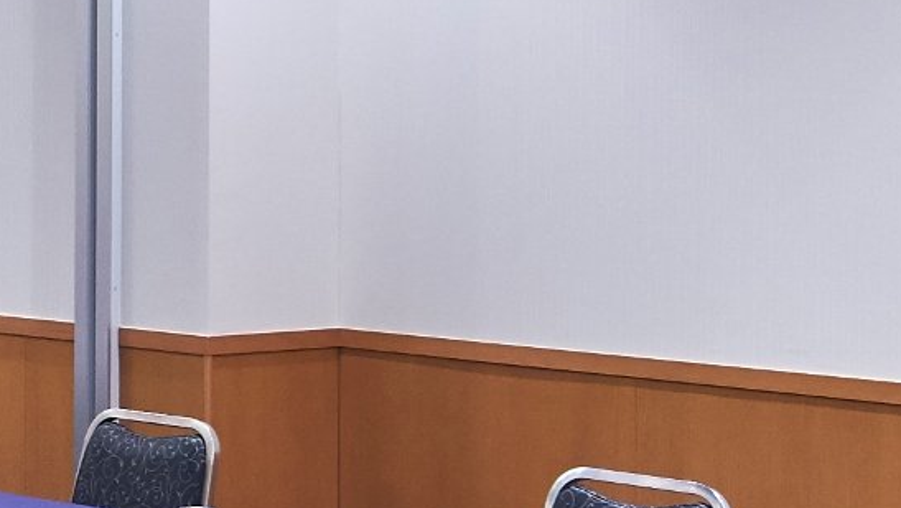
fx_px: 2987
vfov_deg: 9.7
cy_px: 241
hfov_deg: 16.0
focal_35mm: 125
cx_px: -354
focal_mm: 17
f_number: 8
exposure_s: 1/6
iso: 400
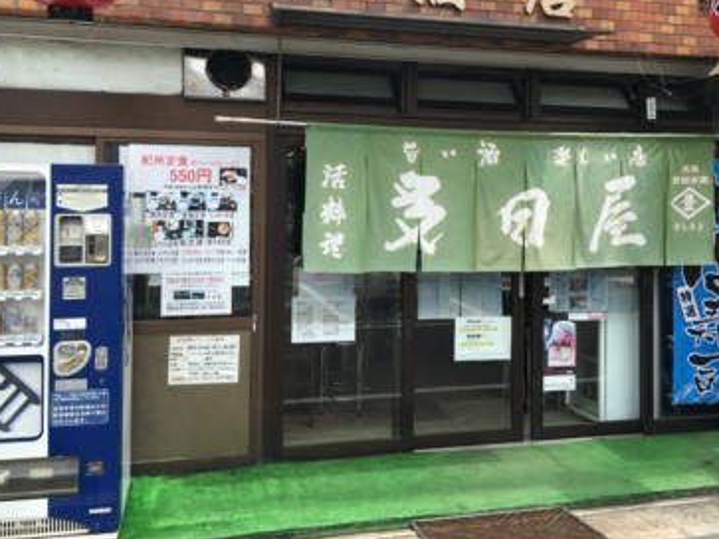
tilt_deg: +1.0
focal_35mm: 36
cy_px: 210
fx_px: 747
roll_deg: -0.2
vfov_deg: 39.4
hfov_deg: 51.3
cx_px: 388
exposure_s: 1/905
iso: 25
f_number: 2.2
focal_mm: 4.15
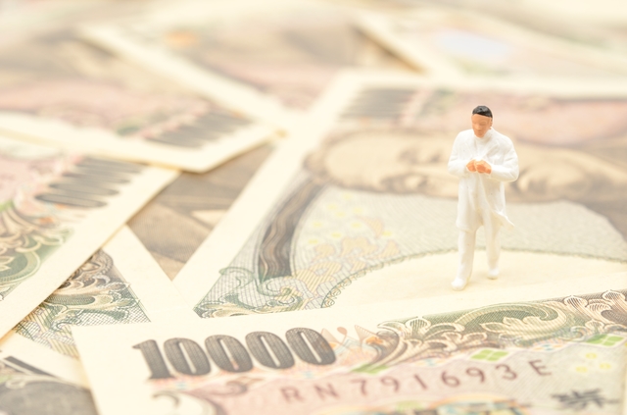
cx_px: 314
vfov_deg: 15.1
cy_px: 208
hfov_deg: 22.7
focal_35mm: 90
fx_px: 1563
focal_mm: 60
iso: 100
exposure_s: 1/100
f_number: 13
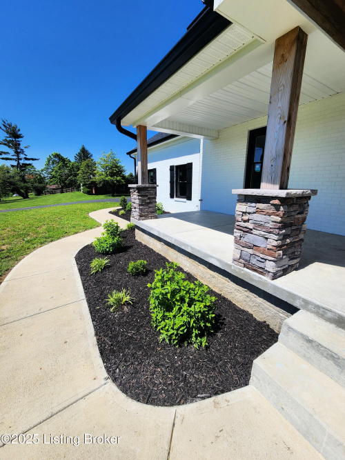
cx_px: 172
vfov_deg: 106.2
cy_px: 230
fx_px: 173
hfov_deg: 89.9
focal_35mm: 13
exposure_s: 1/2476
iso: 50
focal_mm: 2.2
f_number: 2.2
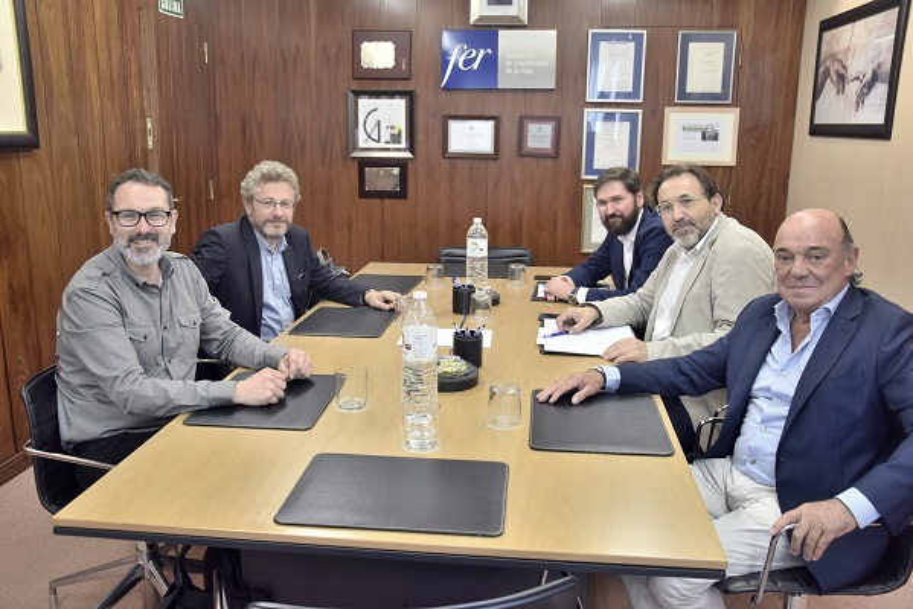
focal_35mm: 33
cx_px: 456
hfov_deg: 57.2
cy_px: 304
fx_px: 837
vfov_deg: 40.0
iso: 400
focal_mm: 22
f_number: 5
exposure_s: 1/100
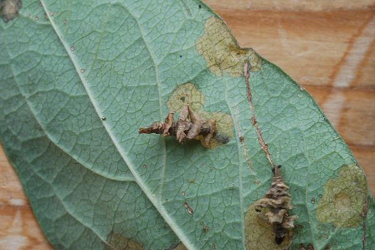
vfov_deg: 18.2
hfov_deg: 27.0
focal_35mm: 75
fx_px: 782
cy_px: 125
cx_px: 188
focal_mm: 50
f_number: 29
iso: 100
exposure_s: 1/1.3
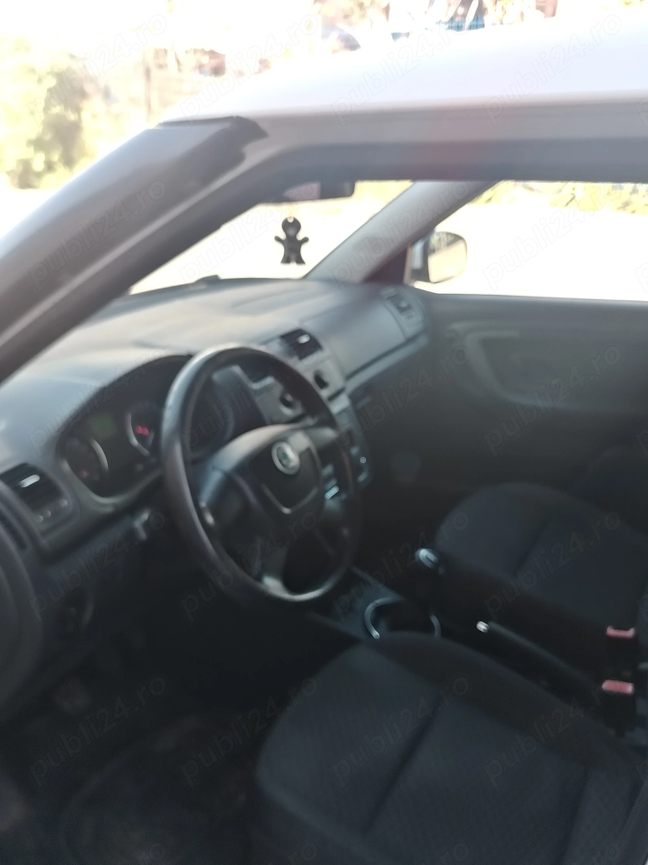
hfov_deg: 46.8
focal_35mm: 30
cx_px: 324
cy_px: 432
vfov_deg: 60.0
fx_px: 749
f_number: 1.75
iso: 143
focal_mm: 5.25
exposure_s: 1/100
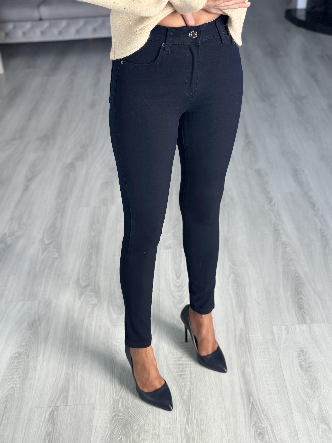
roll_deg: +4.0
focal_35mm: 48
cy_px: 222
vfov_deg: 39.7
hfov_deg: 30.3
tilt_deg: -38.8
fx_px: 614
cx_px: 166
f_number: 1.78
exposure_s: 1/113
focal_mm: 6.86
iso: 125
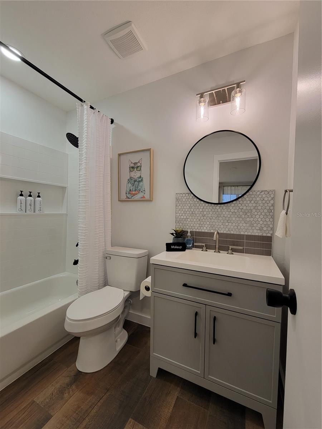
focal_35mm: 13
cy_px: 214
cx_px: 161
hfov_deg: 89.9
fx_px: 161
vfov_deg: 106.2
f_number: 2.2
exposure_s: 1/60
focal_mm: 2.2
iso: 64
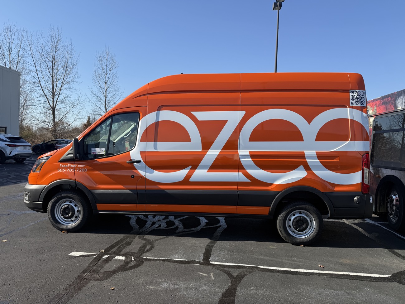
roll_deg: -1.5
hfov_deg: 71.6
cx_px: 202
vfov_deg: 56.8
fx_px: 281
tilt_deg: -1.0
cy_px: 152
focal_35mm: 24
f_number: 1.78
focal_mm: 6.76
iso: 80
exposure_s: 1/2907
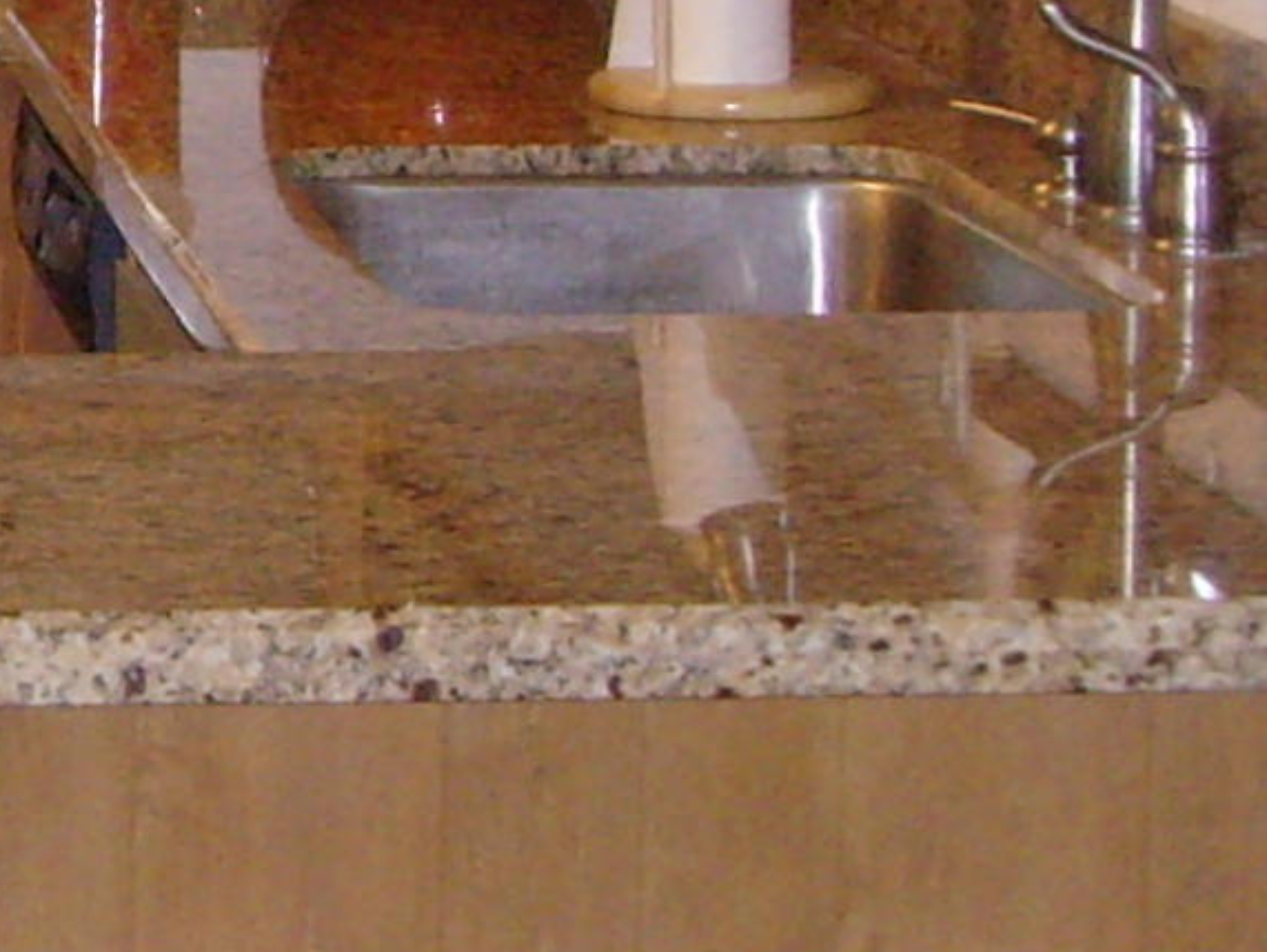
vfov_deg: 8.1
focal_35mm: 182
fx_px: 6666
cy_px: 69
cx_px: -957
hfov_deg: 10.3
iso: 240
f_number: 3.5
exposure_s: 1/45
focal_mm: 6.6
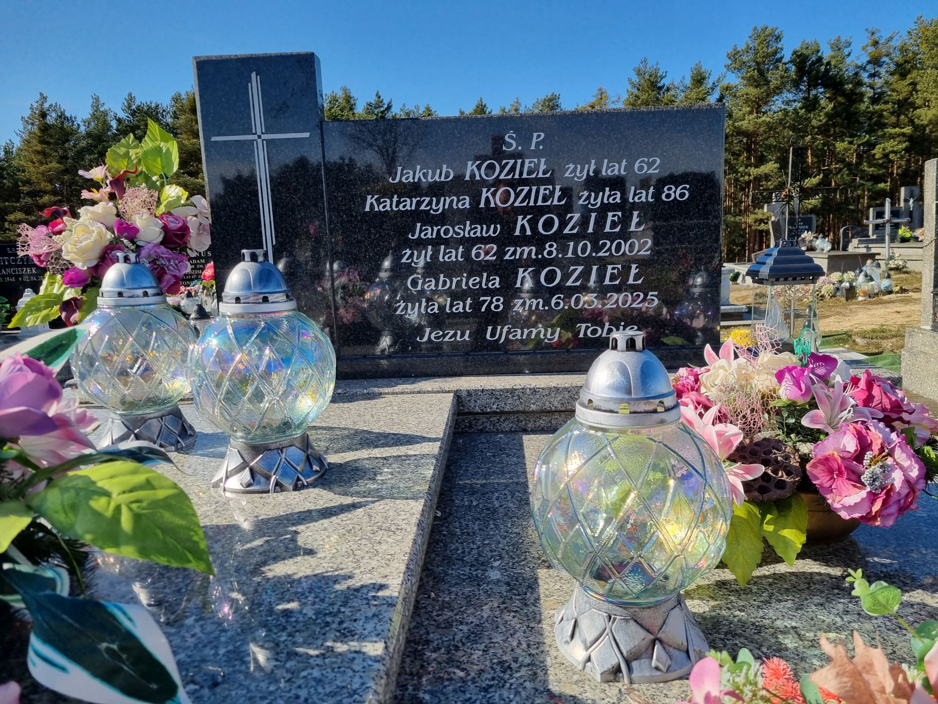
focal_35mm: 26
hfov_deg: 67.3
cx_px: 469
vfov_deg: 53.1
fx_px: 705
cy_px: 352
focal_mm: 5.4
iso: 50
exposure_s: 1/1928
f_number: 1.8
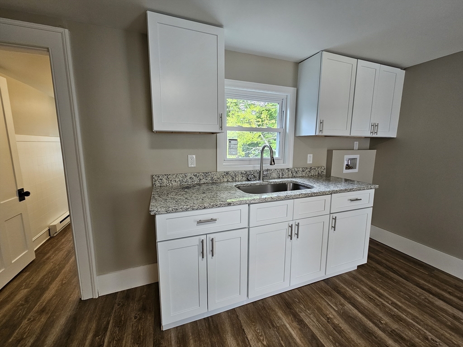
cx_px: 232
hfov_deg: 106.2
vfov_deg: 89.9
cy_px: 174
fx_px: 174
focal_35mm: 13
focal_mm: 2.2
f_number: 2.2
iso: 100
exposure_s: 1/60
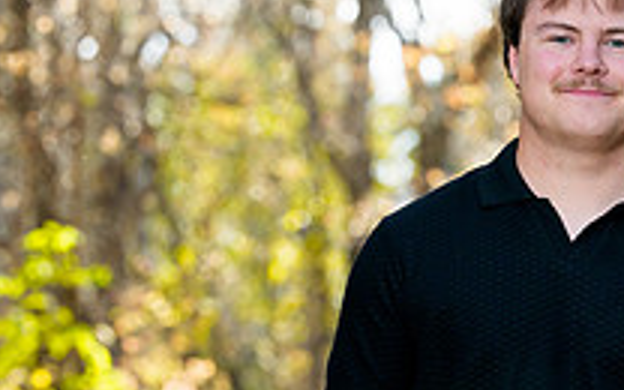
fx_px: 4830
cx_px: 696
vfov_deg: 4.6
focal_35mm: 284
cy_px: 356
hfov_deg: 7.3
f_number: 4
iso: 400
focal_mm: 100
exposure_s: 1/160
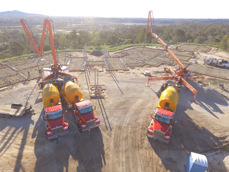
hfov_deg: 78.9
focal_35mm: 21
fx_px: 139
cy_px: 87
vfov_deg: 63.5
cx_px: 109
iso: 100
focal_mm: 3.61
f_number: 2.8
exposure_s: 1/376
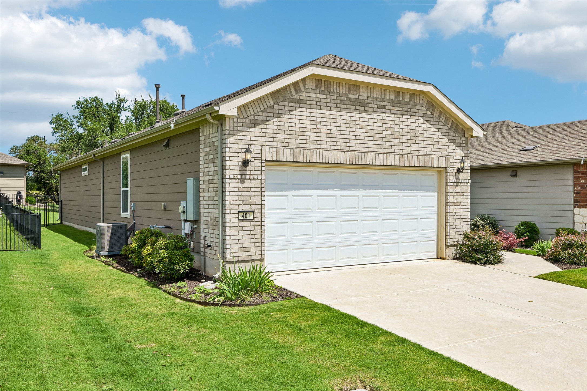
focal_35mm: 31
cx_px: 294
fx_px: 505
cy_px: 196
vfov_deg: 42.3
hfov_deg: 60.3
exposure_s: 1/750
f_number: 6.7
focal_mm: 21
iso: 100
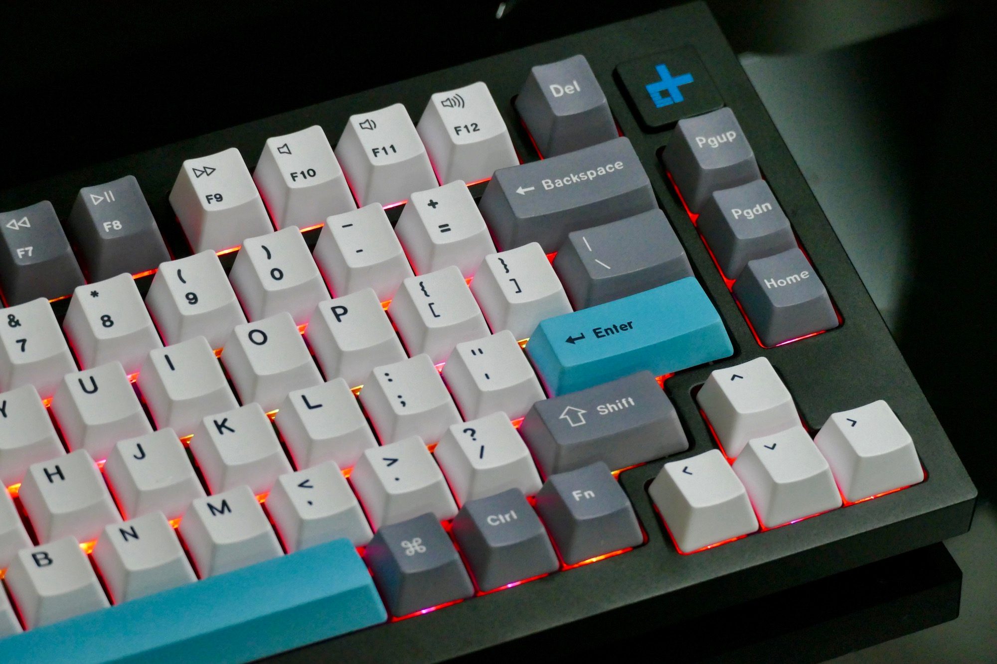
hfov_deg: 10.3
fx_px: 5538
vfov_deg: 6.9
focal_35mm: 200
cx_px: 498
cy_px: 332
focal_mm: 73
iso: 1600
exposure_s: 1/100
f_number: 4.5
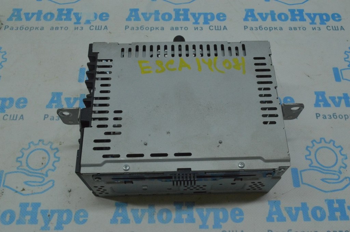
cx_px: 175
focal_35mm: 36
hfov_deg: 53.2
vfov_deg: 36.8
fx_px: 350
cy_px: 116
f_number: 25
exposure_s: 1/40
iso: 3200
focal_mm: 24
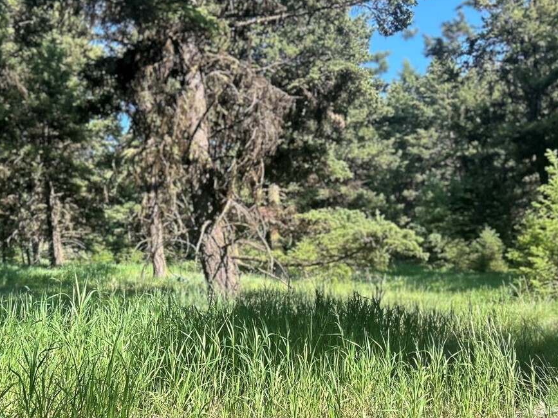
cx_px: 235
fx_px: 774
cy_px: 289
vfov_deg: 30.0
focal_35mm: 48
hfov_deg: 39.6
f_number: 1.5
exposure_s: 1/1029
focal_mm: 5.7
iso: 50
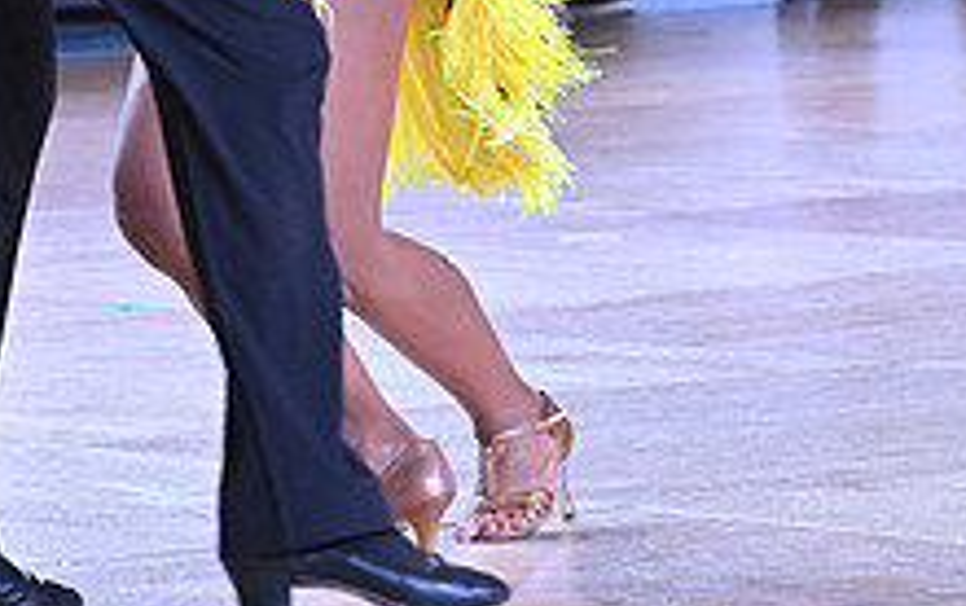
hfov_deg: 5.2
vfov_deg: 3.3
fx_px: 10620
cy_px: -259
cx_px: 248
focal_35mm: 403
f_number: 8
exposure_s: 1/400
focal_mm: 150
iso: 4000
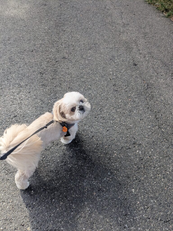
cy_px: 116
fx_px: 180
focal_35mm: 27
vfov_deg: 65.3
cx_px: 86
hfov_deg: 51.4
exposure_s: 1/354
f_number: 1.73
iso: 46
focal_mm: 4.38
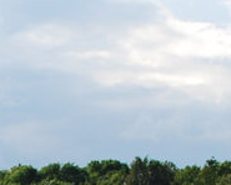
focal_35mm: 234
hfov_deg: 8.2
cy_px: 417
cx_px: 12
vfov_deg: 6.4
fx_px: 1600
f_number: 8
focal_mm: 30
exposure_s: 1/250
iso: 100
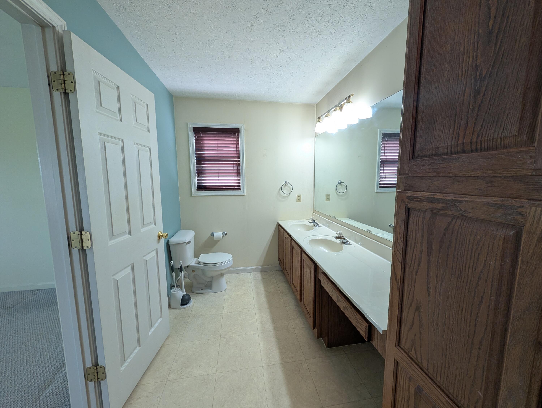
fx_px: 188
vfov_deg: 94.6
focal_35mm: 12
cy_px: 204
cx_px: 271
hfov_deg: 110.5
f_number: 1.7
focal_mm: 2.02
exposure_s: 1/120
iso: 133
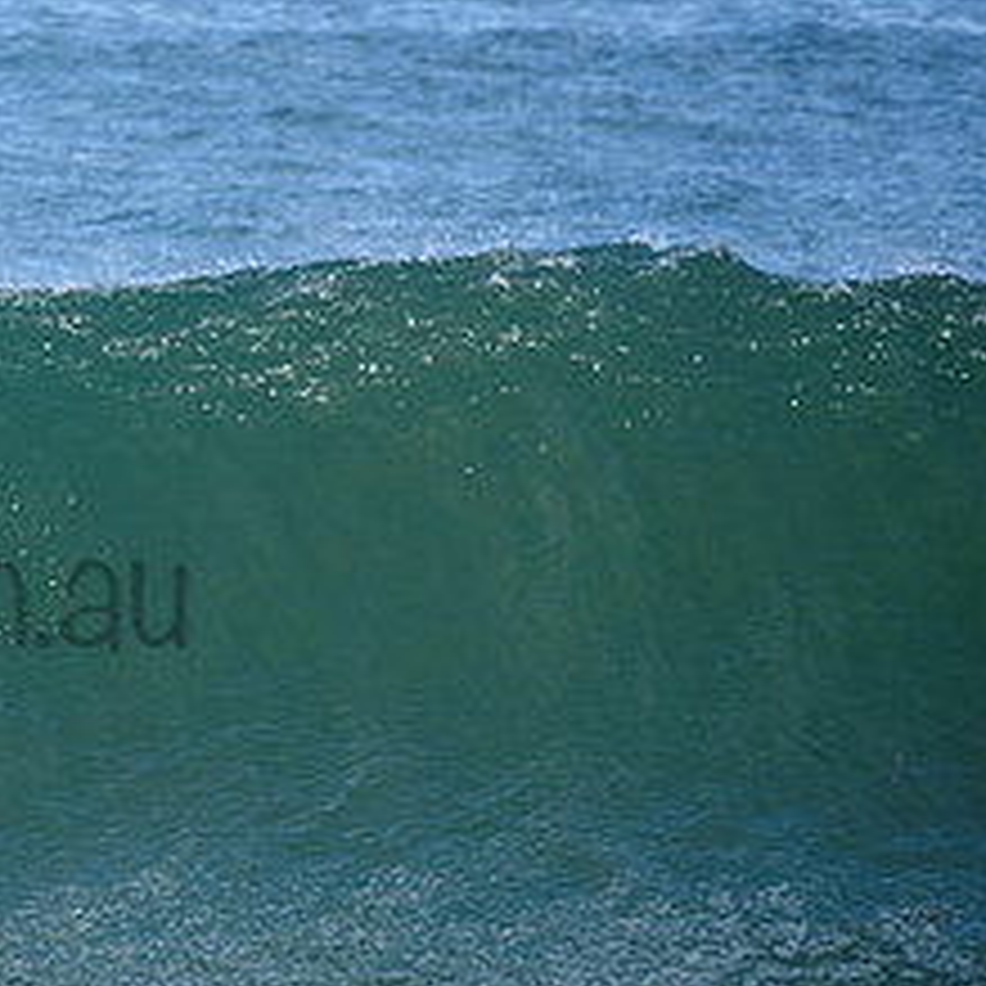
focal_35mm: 1317
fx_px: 42442
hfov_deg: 1.3
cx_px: -288
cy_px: 543
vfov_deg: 1.3
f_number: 5.6
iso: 450
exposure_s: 1/2000
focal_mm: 390
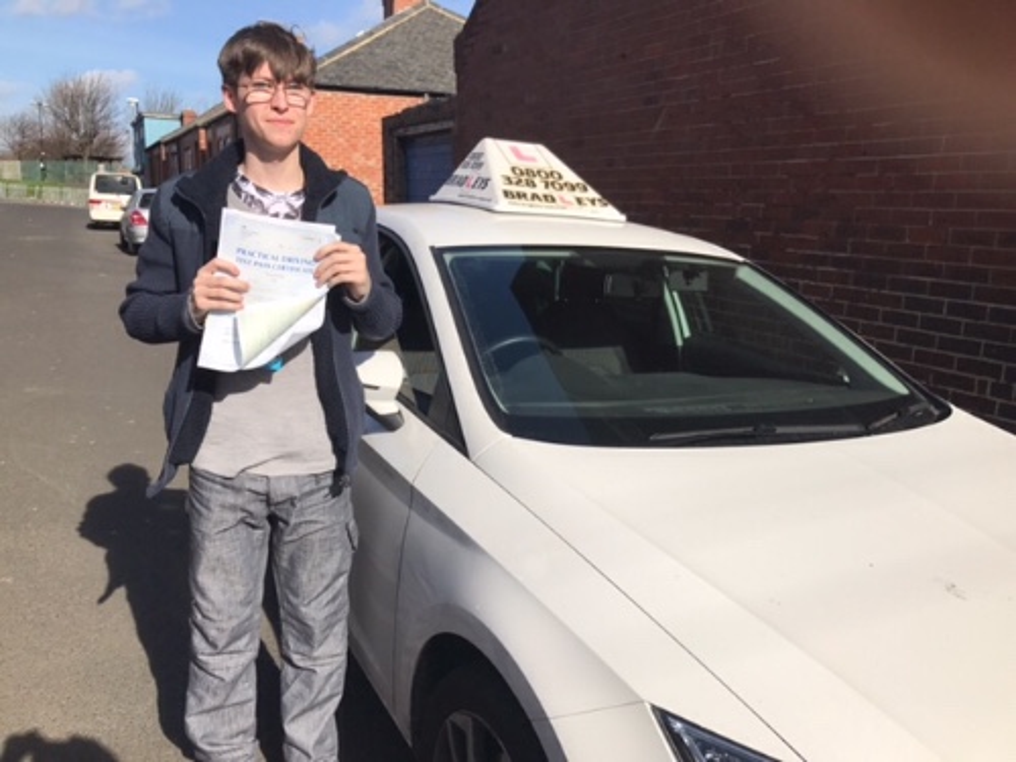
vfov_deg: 49.7
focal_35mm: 28
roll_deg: -1.2
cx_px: 508
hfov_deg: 63.4
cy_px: 381
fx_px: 822
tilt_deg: -11.8
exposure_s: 1/3831
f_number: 1.8
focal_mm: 3.99
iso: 20
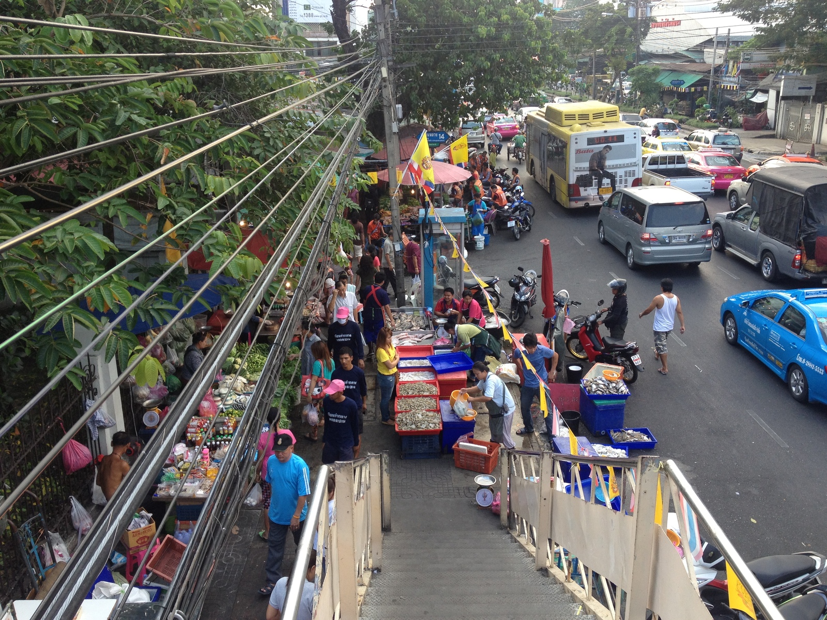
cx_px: 414
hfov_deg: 52.6
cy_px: 310
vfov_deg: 40.7
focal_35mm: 35
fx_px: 836
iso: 64
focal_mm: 4.28
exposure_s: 1/197
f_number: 2.4
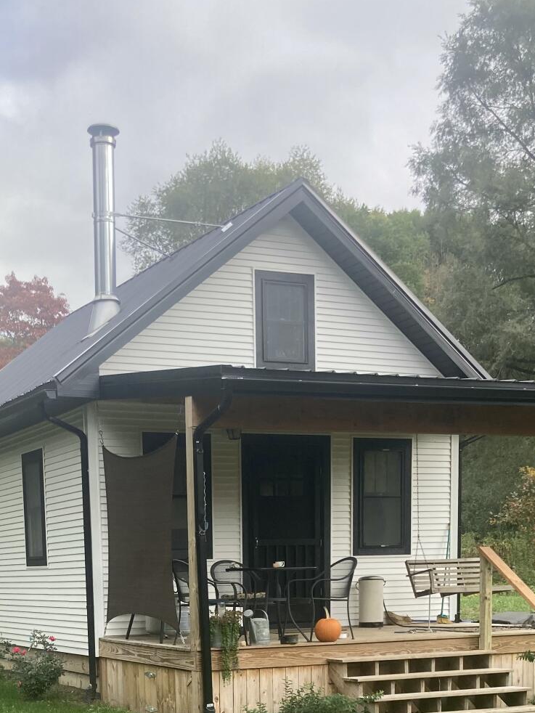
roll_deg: +0.2
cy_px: 698
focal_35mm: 57
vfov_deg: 31.5
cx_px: 184
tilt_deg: -4.6
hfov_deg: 25.6
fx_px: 1174
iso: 20
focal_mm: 3.99
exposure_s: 1/527
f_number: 1.8
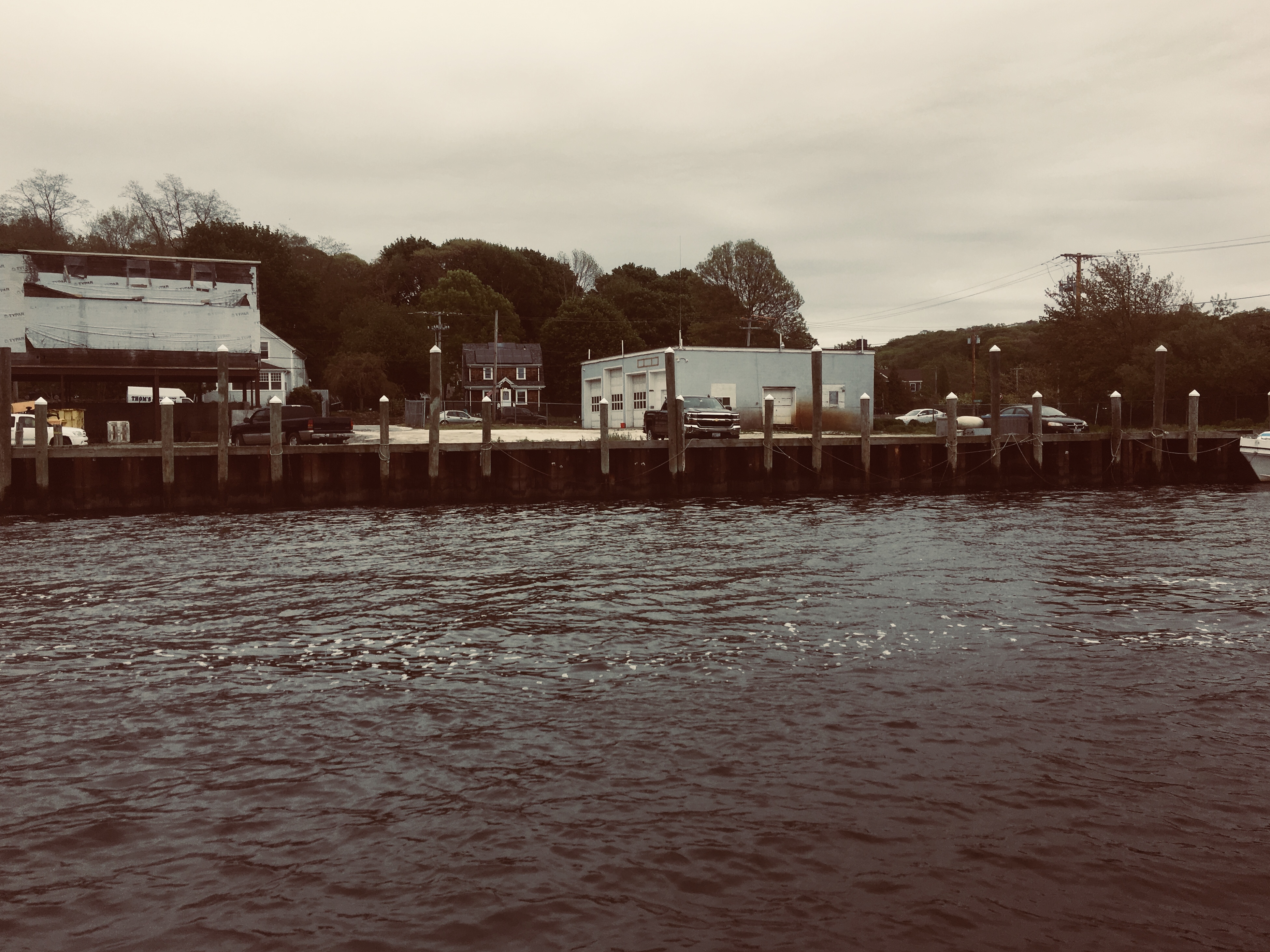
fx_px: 1101
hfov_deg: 60.0
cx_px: 630
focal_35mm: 30
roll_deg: -0.9
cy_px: 469
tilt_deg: -0.2
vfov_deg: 46.8
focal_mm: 4.15
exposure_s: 1/1221
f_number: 2.2
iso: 25
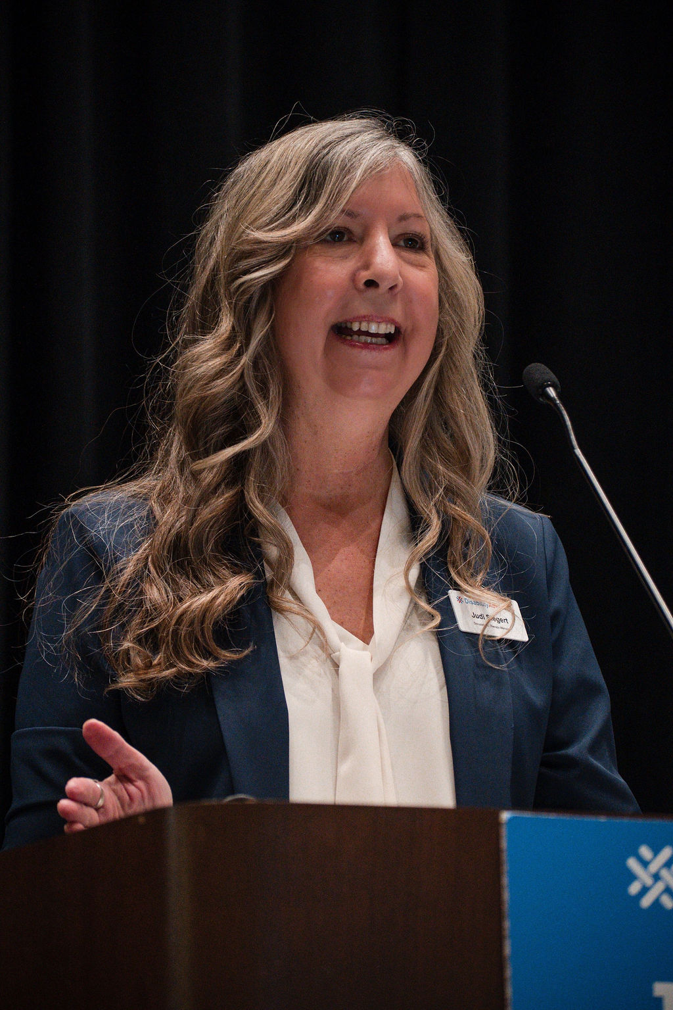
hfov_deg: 5.1
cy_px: 505
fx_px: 7571
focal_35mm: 270
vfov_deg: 7.6
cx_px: 336
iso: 3200
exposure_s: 1/100
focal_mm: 180
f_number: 5.3
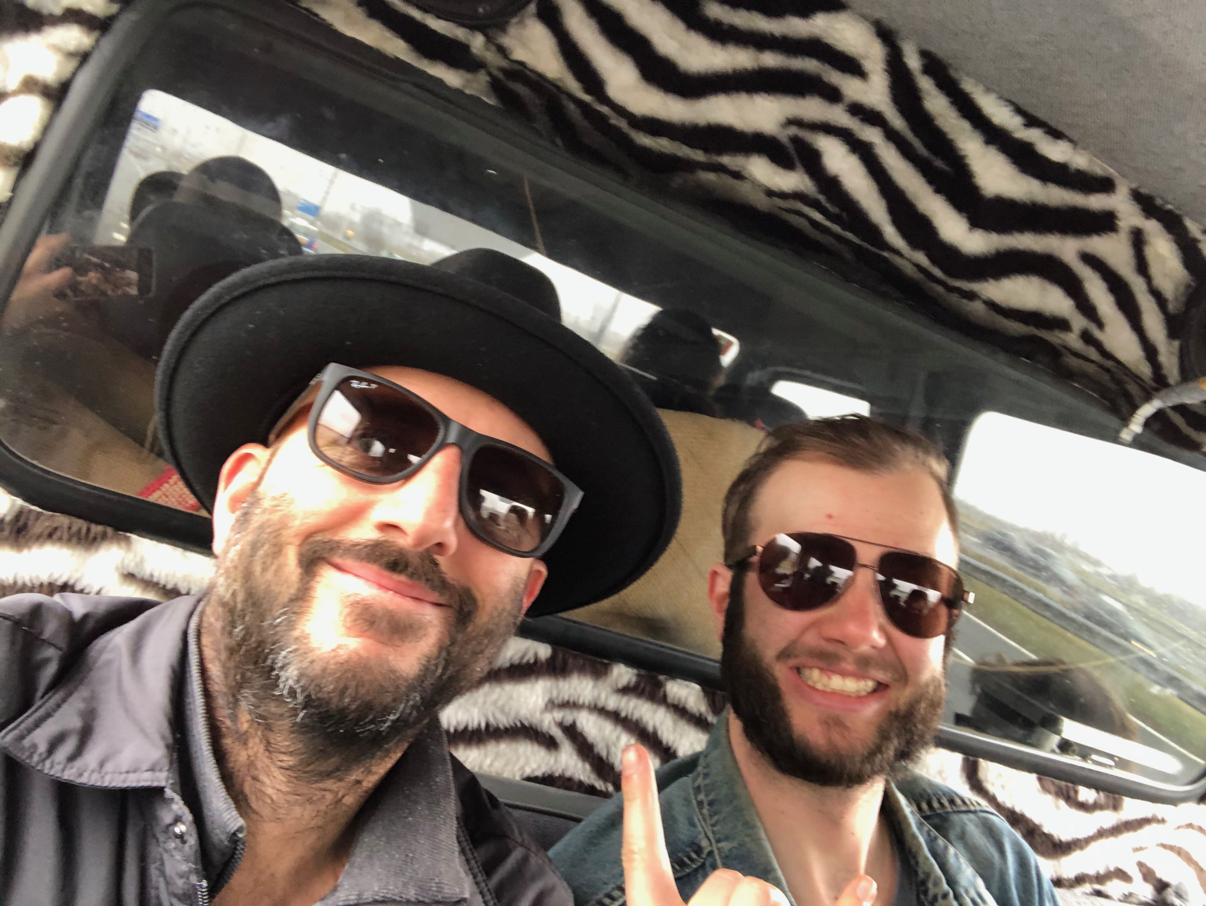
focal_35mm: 32
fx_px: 1116
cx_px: 603
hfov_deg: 56.8
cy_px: 453
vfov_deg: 44.2
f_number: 2.2
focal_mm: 2.87
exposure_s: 1/60
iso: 125
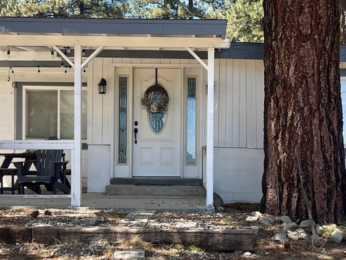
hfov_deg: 39.5
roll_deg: -2.0
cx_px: 204
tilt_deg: +6.8
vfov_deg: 30.2
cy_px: 103
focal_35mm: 48
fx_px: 480
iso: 32
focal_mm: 5.1
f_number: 1.6
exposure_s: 1/881
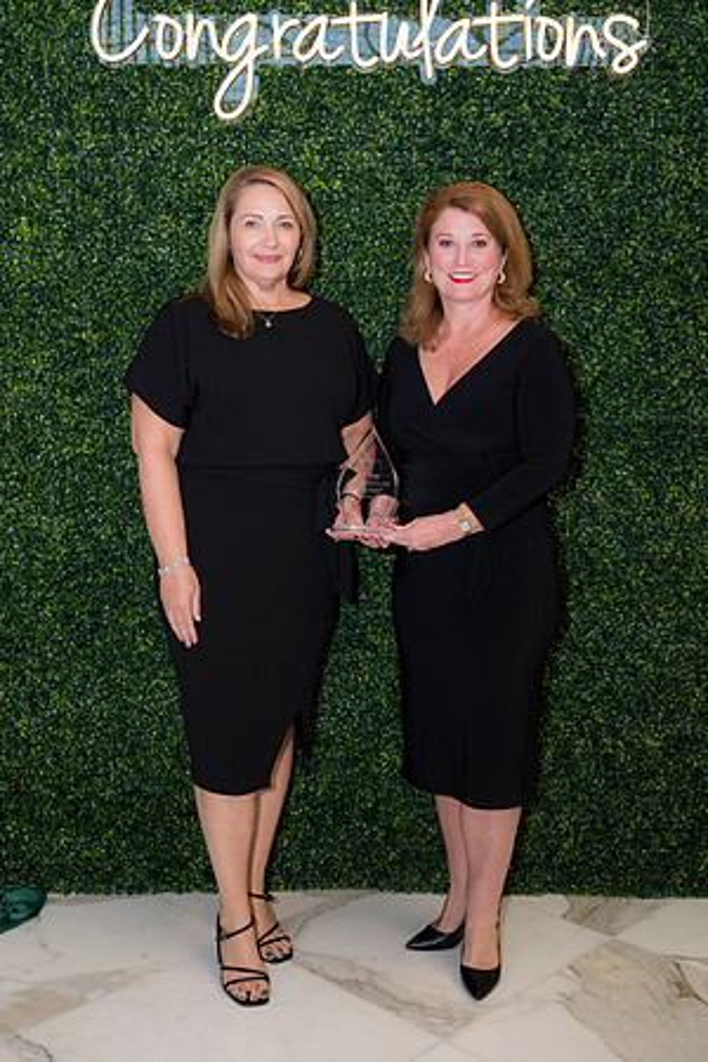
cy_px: 531
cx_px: 354
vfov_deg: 50.7
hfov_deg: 35.1
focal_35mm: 38
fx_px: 1121
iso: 400
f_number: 5
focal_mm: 38
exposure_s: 1/160
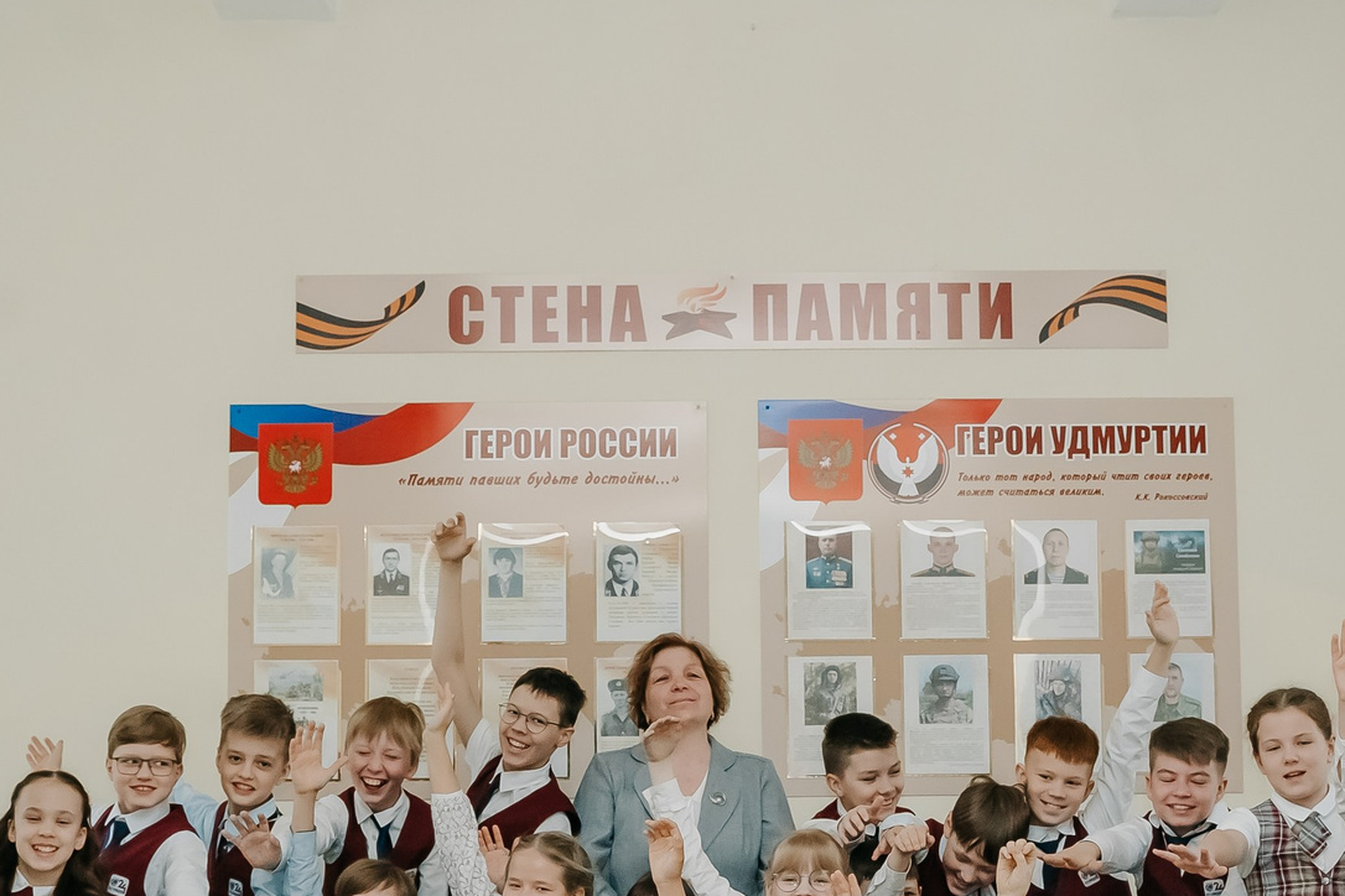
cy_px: 763
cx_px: 753
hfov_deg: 30.5
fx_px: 2466
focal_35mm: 66
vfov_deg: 20.3
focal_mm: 28
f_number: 5.6
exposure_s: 1/160
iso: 2000
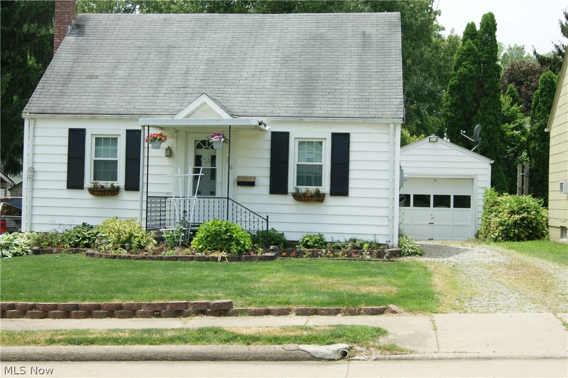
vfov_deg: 29.8
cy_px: 189
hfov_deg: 43.6
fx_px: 709
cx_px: 284
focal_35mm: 45
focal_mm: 30
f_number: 11
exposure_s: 1/160
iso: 100
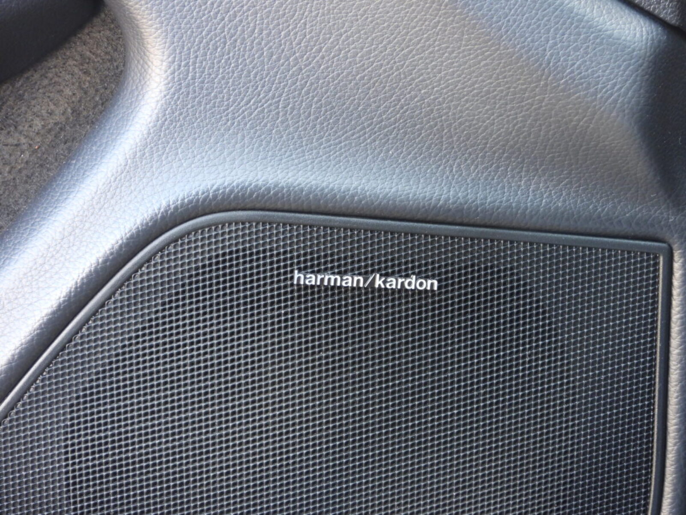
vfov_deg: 10.2
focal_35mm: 145
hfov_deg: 13.6
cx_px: 343
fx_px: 2874
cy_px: 258
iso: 400
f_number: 4
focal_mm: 26.1
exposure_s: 1/30
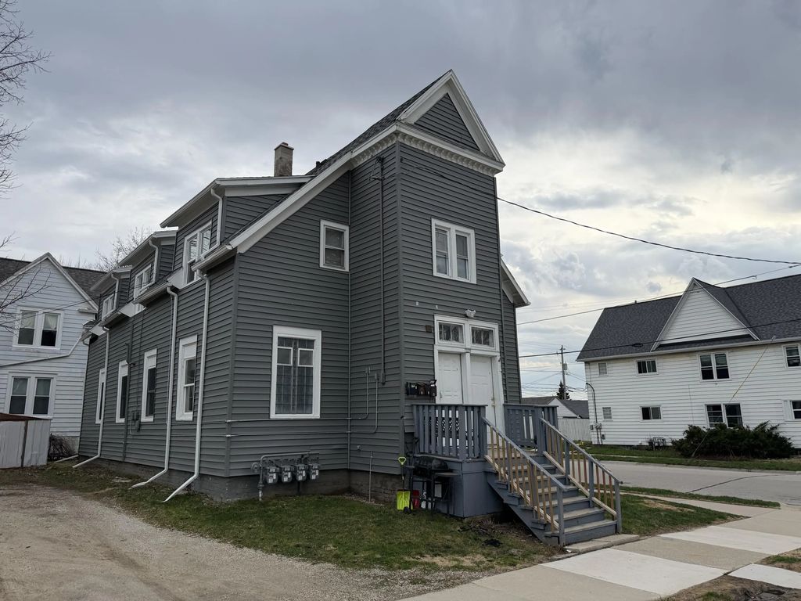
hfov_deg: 71.6
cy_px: 300
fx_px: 555
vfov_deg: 56.8
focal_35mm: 24
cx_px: 400
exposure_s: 1/2445
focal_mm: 6.76
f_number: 1.78
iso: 80
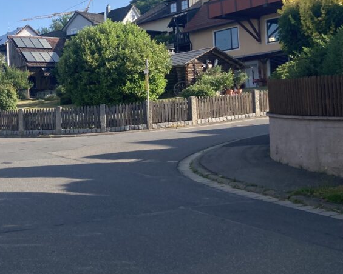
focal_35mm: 58
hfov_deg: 30.2
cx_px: -2
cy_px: 109
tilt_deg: +4.3
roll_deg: +1.2
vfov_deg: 26.2
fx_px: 589
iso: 20
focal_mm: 3.99
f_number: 1.8
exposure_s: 1/1372
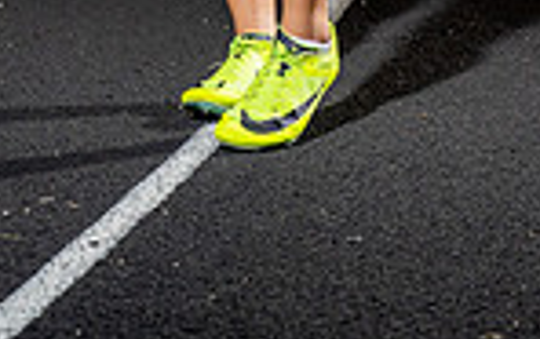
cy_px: -467
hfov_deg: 10.1
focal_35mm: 207
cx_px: 244
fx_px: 3051
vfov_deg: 6.1
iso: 800
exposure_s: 1/200
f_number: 4
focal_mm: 67
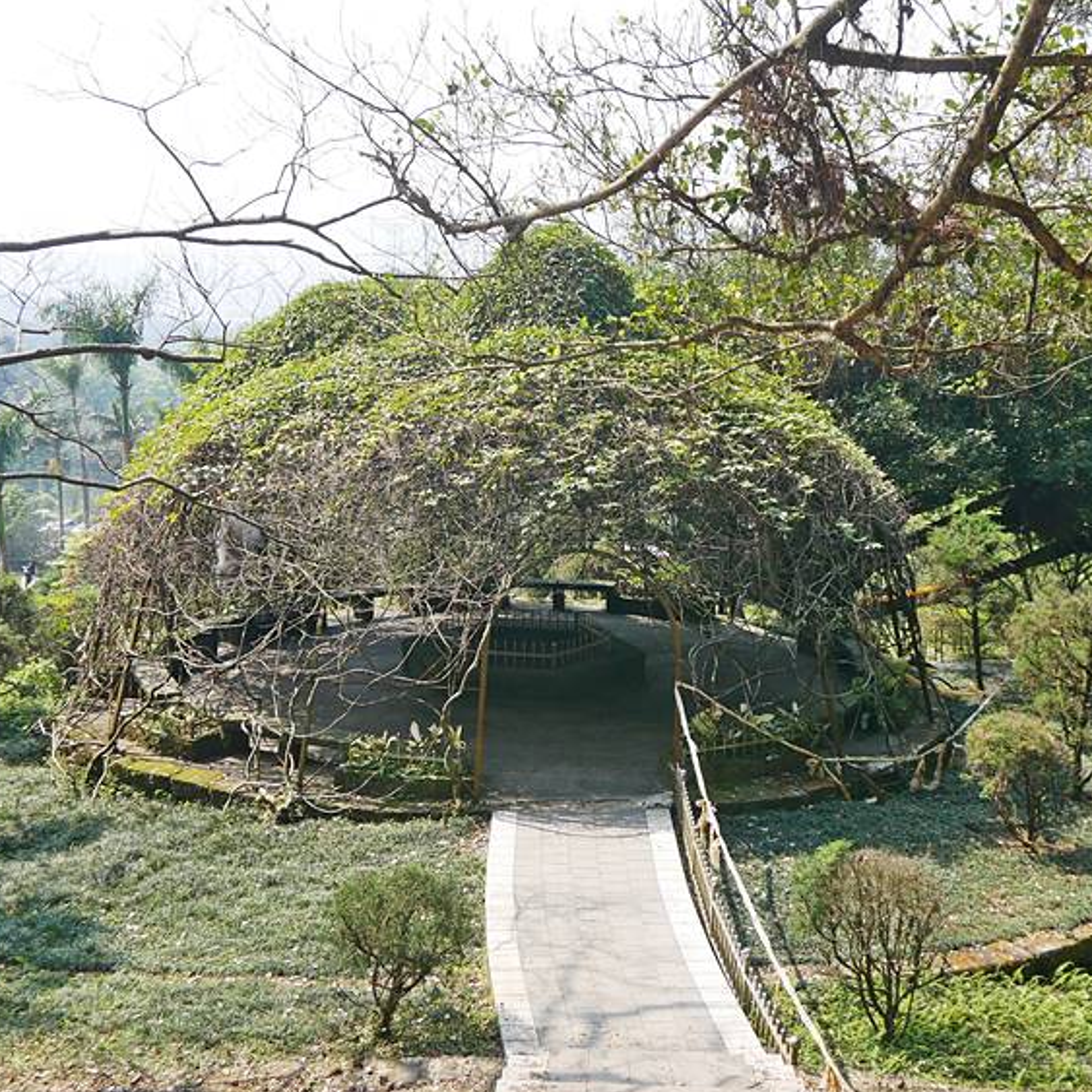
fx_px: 1570
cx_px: 510
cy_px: 474
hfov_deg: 38.3
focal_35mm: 44
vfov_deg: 38.3
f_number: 4
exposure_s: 1/640
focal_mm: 14
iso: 200
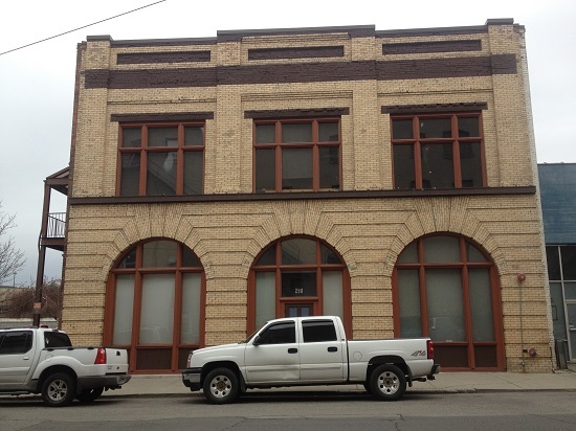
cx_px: 288
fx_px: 582
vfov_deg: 40.7
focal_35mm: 35
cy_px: 216
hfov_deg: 52.6
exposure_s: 1/378
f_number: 2.4
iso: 50
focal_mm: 4.28
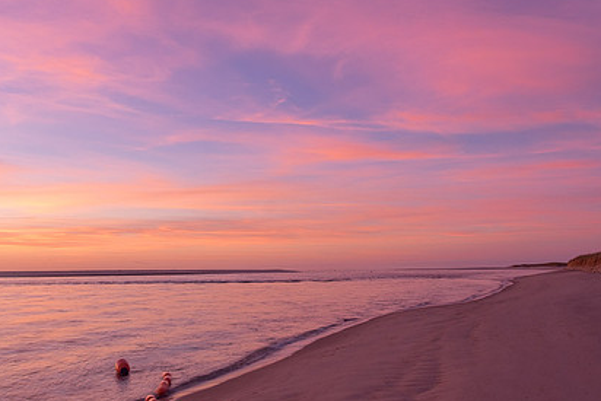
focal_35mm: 38
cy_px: 214
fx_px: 635
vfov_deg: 35.1
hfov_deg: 50.5
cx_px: 349
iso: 200
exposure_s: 1/4
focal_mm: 18
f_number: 11
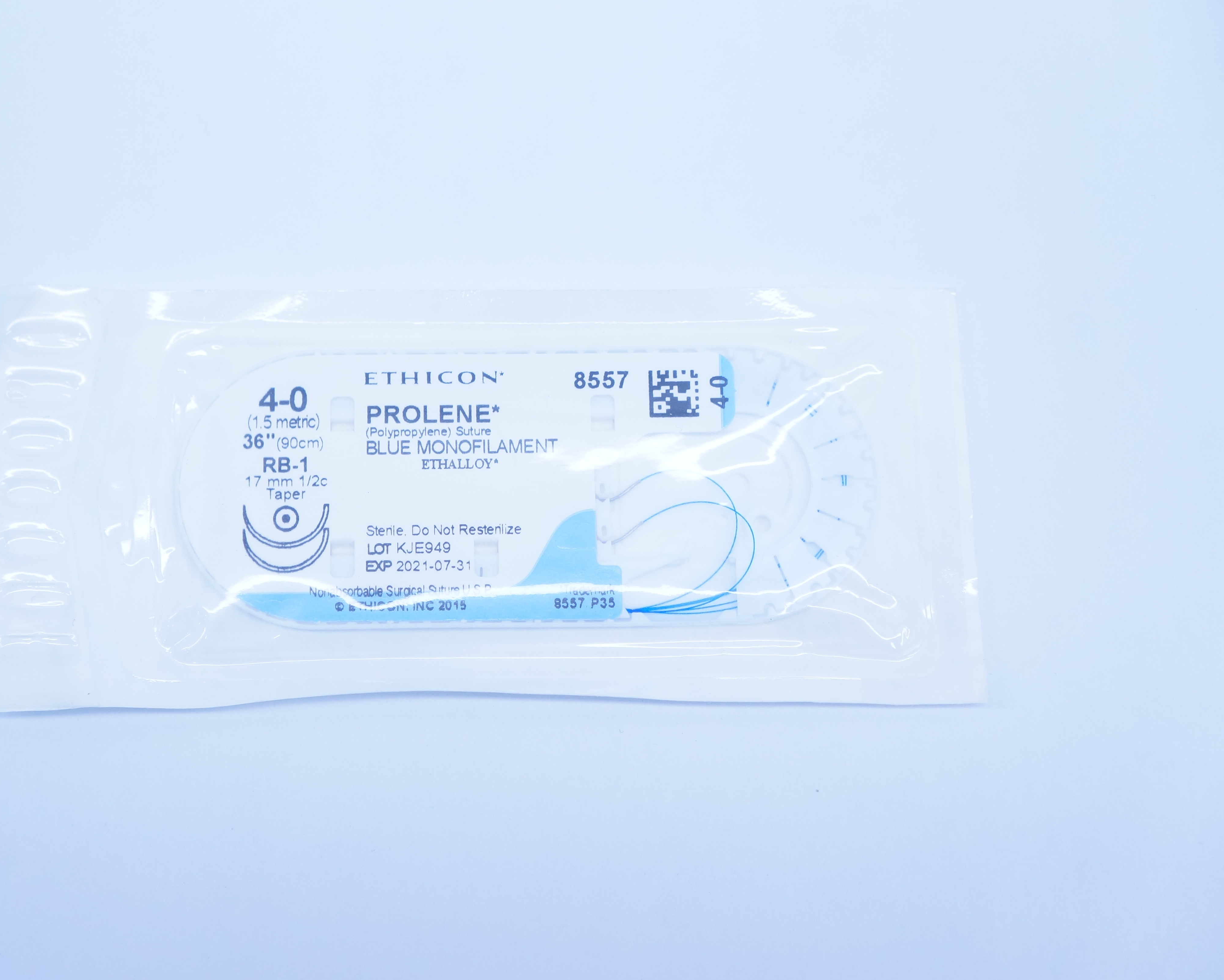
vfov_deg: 26.9
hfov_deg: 33.1
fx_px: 2049
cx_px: 480
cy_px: 493
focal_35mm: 57
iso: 800
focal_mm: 33
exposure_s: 1/250
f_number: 4.5
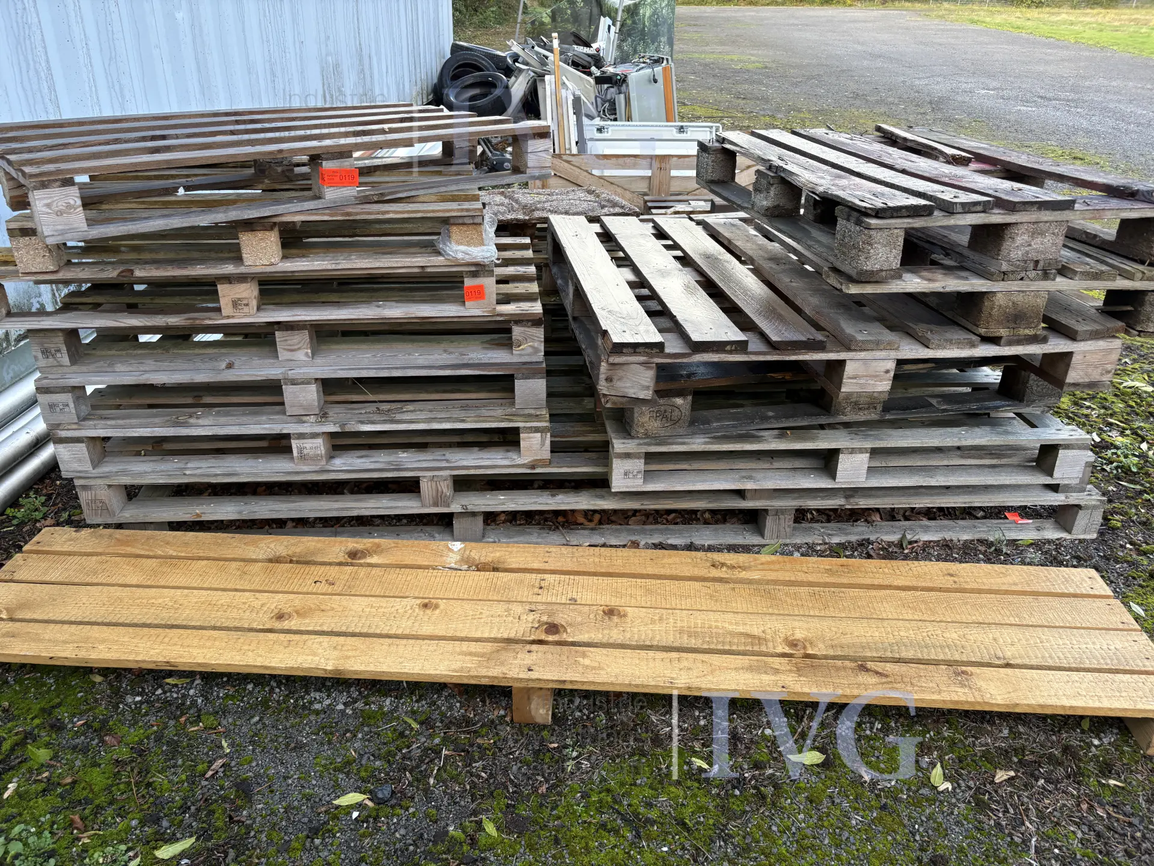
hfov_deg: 67.3
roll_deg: -2.1
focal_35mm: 26
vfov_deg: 53.1
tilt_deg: -21.7
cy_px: 433
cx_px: 577
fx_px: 867
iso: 40
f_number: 1.6
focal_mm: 5.96
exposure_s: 1/208
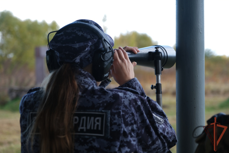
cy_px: 76
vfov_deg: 11.4
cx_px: 114
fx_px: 763
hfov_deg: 17.1
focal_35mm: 120
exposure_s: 1/160
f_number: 4
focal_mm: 80
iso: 100
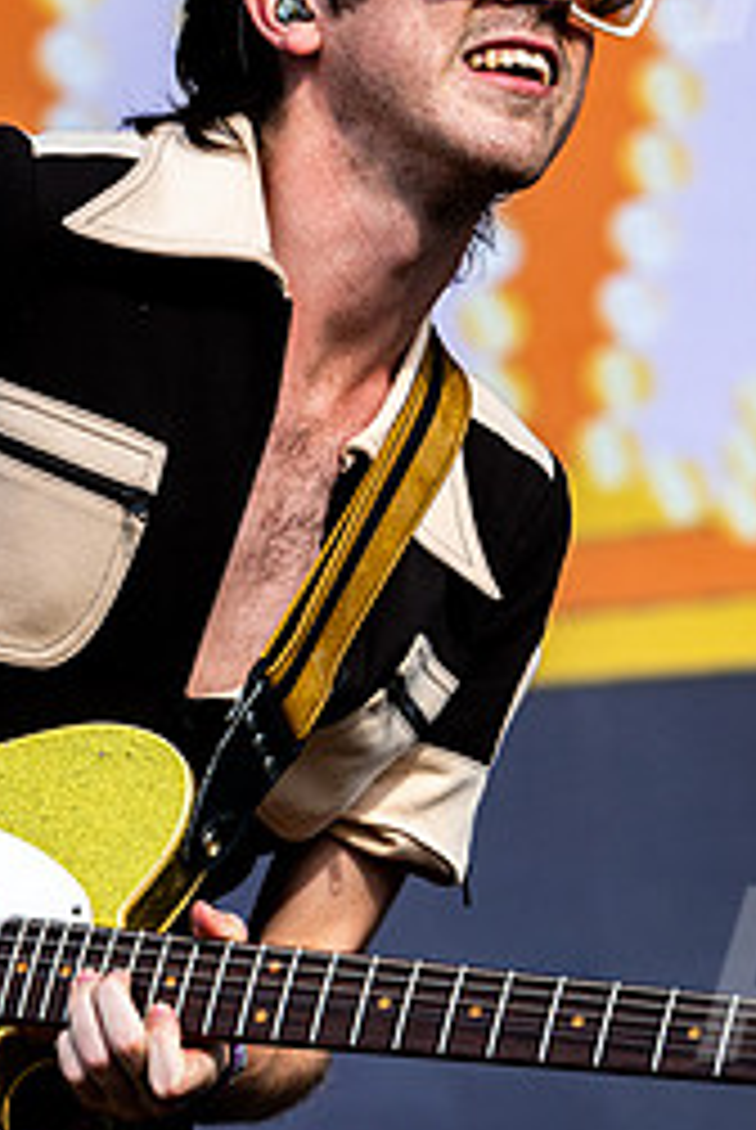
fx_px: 9423
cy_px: 570
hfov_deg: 4.6
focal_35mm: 300
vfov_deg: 6.9
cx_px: 307
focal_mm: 110
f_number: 5
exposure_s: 1/1250
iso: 200
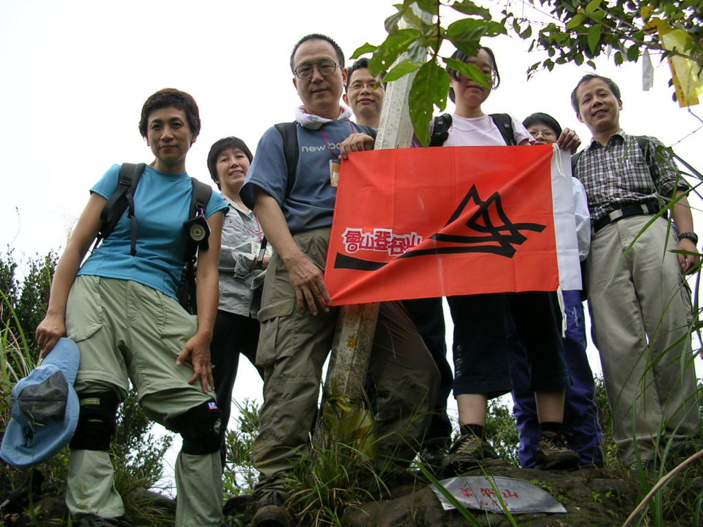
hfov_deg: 49.0
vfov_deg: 37.7
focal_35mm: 38
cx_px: 352
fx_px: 772
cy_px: 264
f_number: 2.8
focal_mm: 5.8
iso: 50
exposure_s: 1/110
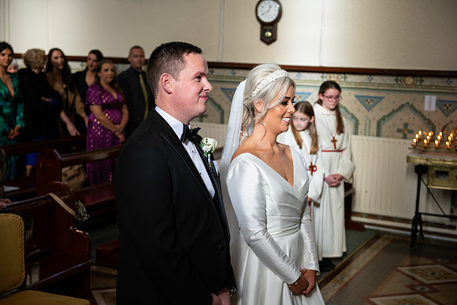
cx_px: 228
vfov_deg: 24.2
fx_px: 711
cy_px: 152
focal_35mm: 56
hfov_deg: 35.6
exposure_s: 1/500
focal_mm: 56
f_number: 3.5
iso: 640
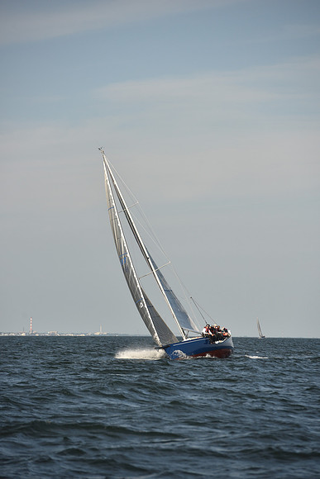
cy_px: 240
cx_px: 160
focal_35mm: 200
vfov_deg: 10.3
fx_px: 2665
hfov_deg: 6.9
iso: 250
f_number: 5.6
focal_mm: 200
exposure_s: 1/640
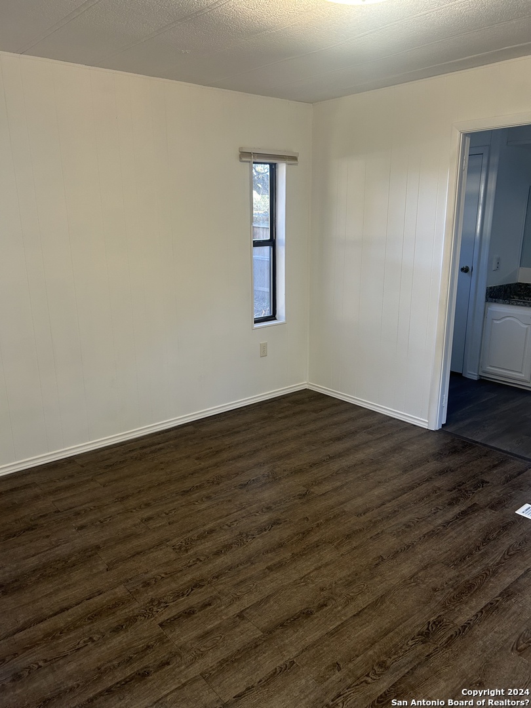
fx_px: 532
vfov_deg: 67.3
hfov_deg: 53.1
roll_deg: -0.3
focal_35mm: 26
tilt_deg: -14.7
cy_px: 354
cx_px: 266
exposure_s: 1/60
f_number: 1.5
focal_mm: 5.7
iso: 125
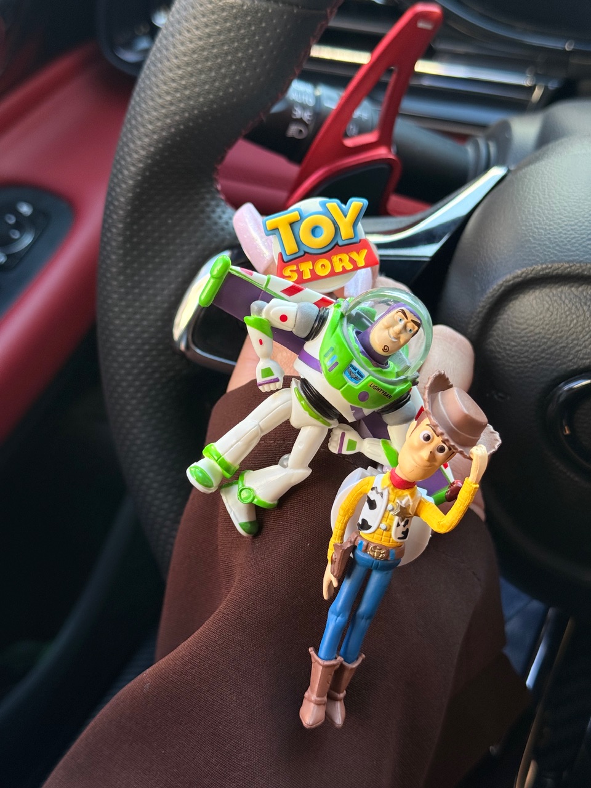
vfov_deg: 39.7
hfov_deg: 30.3
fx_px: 1093
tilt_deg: -40.0
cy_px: 394
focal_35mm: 48
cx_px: 296
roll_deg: +5.3
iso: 50
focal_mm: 6.76
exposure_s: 1/147
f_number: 1.78
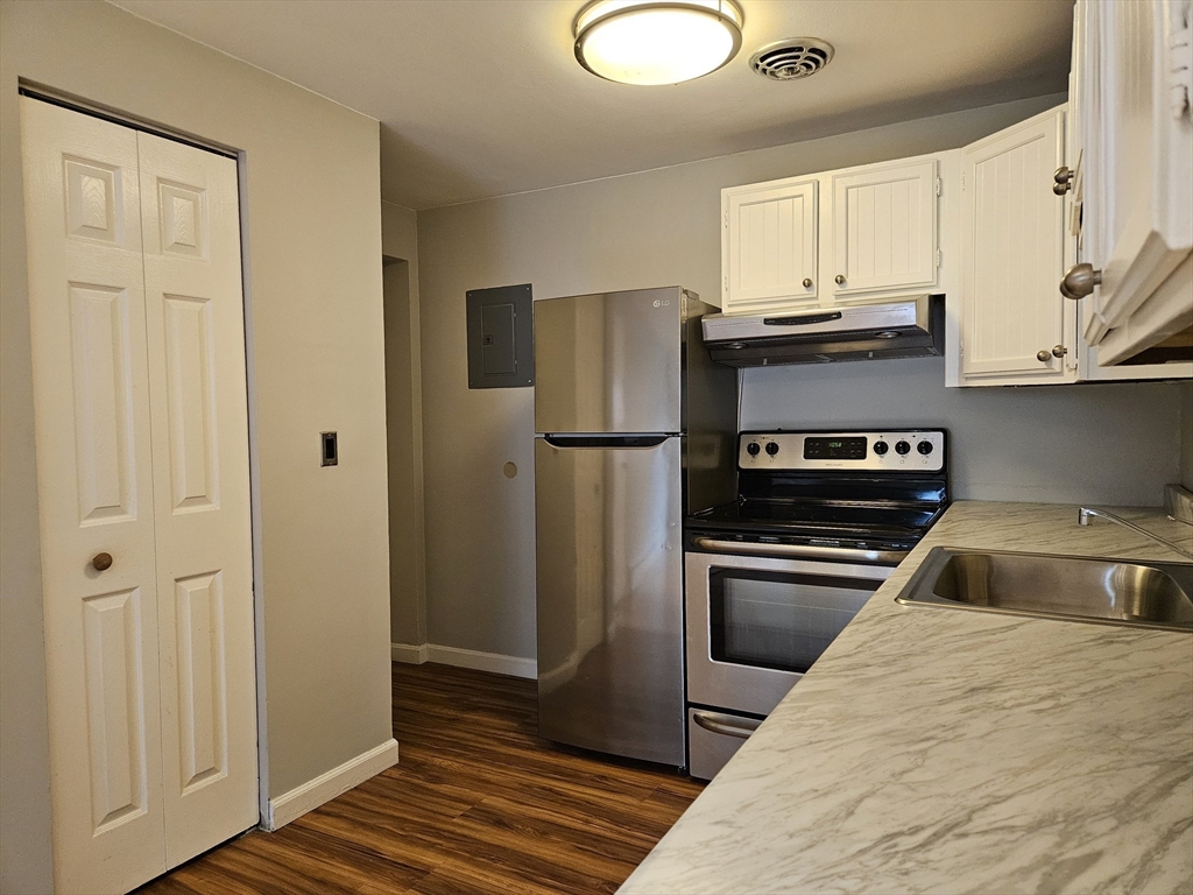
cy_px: 448
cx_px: 596
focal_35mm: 23
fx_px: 793
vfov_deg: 58.9
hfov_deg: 73.9
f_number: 1.8
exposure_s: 1/120
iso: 800
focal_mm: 5.4
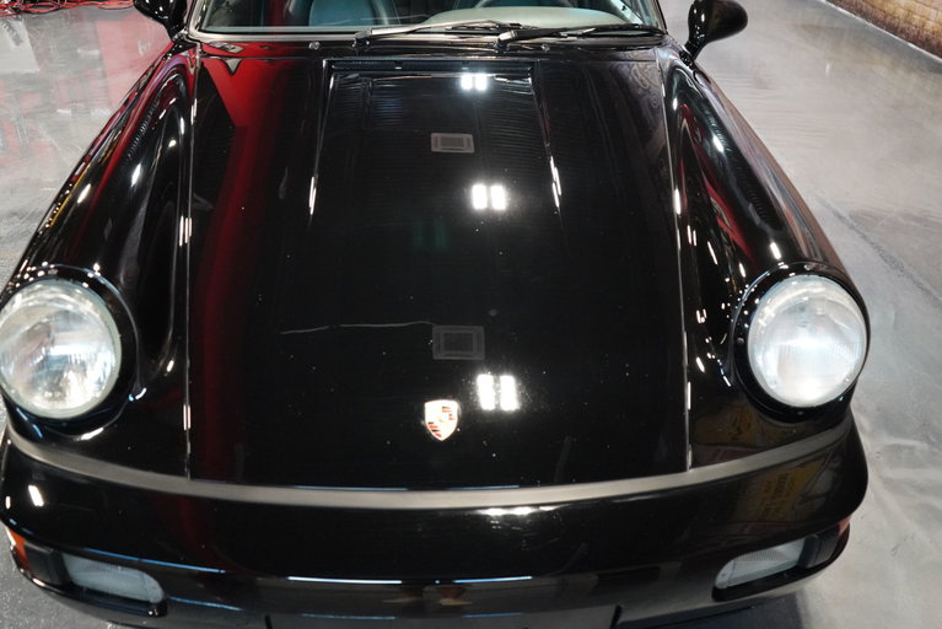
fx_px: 811
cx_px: 471
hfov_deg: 60.3
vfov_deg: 42.4
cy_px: 314
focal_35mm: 31
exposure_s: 1/60
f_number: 3.5
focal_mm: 31
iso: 12800
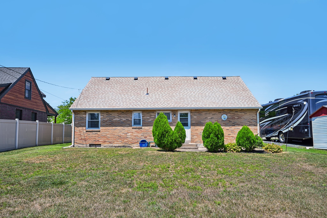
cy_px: 109
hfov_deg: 74.9
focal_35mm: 24
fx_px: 213
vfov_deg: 54.1
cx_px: 164
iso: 800
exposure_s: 1/640
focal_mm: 23.5
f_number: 8
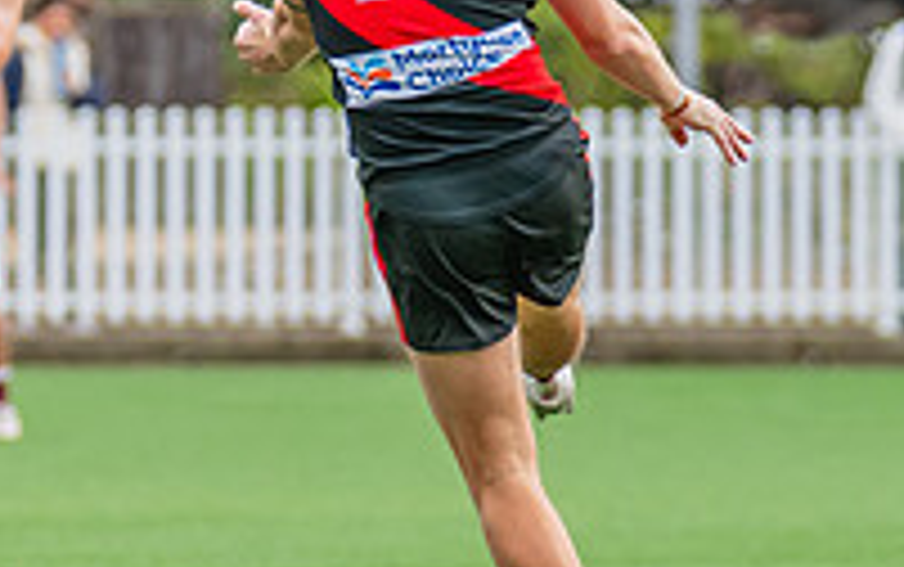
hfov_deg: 2.1
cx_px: 524
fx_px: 24781
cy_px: 69
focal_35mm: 1005
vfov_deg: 1.3
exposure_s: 1/1250
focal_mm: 240
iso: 800
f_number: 5
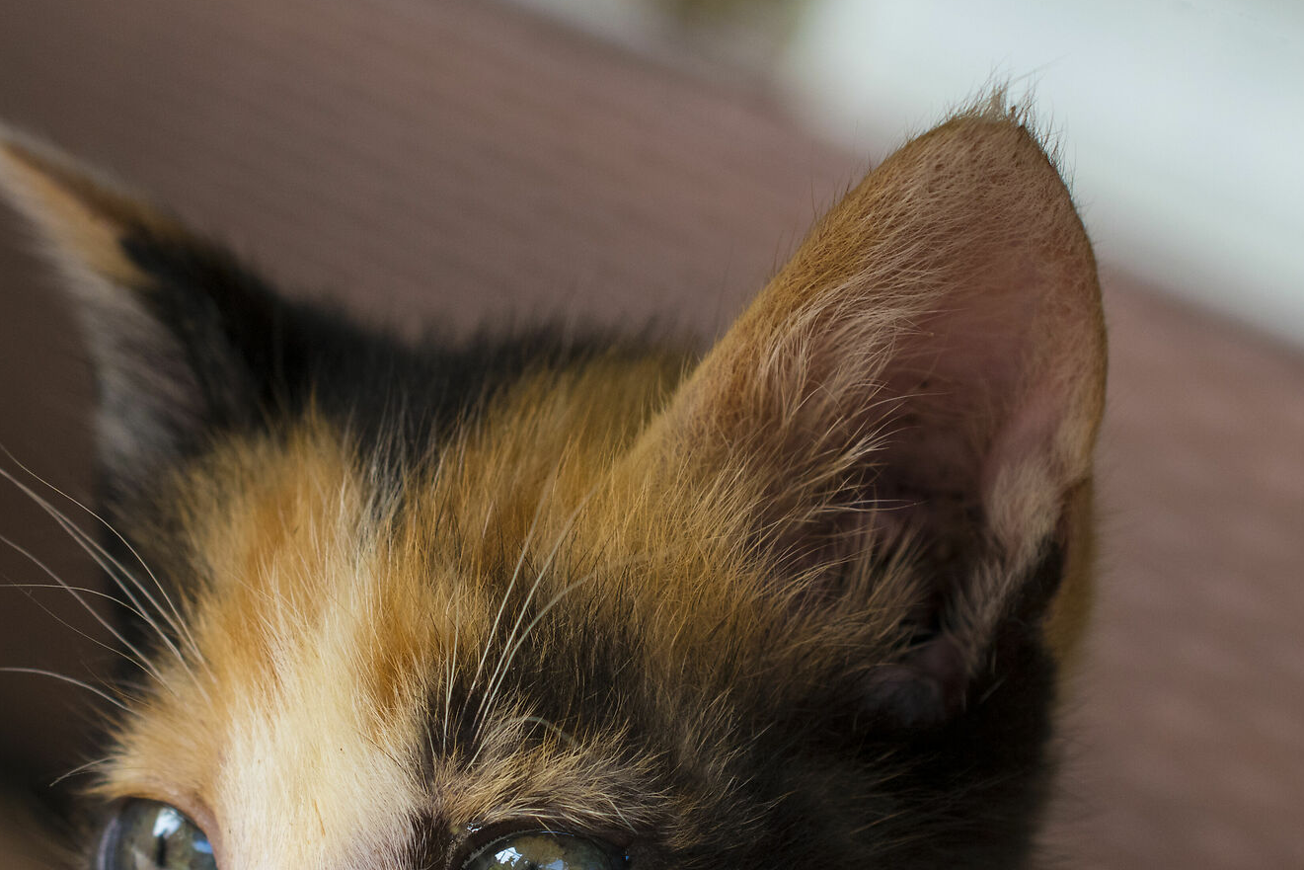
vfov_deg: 12.5
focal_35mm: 109
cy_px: 665
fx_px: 3948
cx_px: 613
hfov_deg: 18.8
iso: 400
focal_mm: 40
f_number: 6.3
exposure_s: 1/250
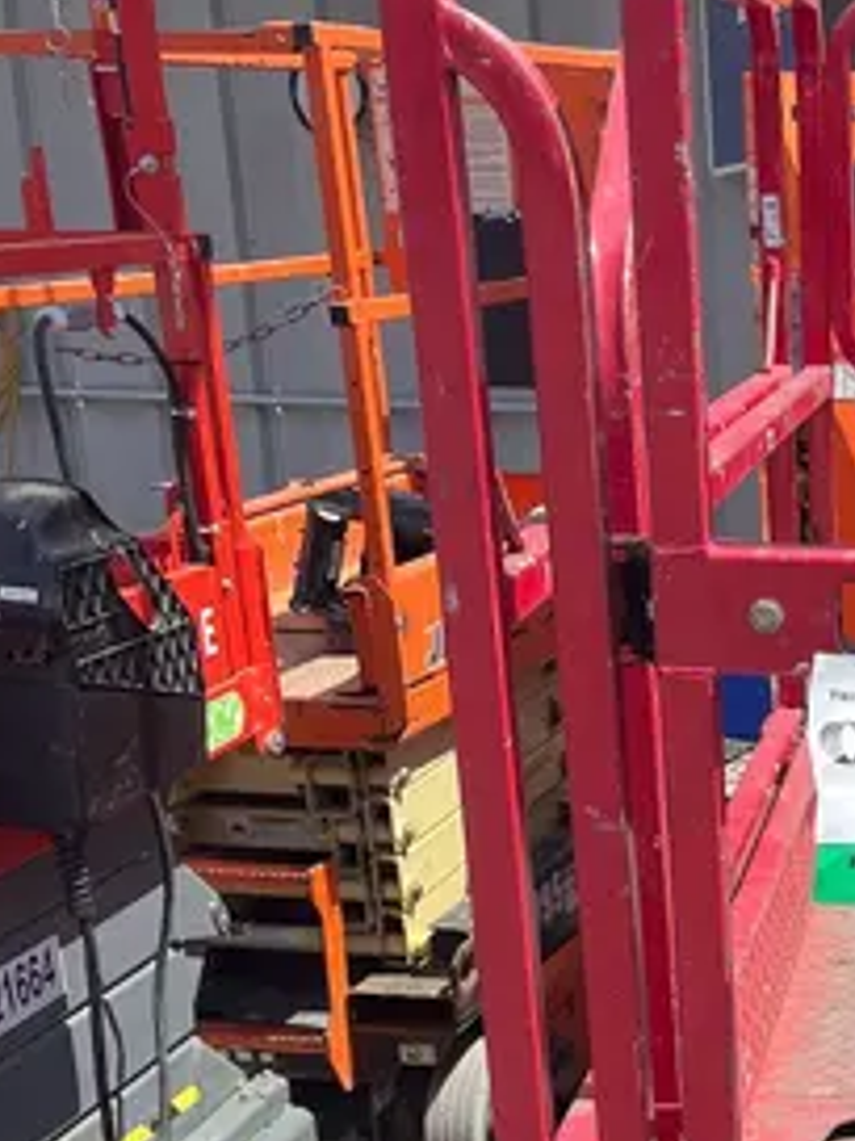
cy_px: 1131
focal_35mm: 70
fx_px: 2305
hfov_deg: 19.4
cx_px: 1106
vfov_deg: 26.4
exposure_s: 1/1372
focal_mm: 5.1
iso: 50
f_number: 1.6
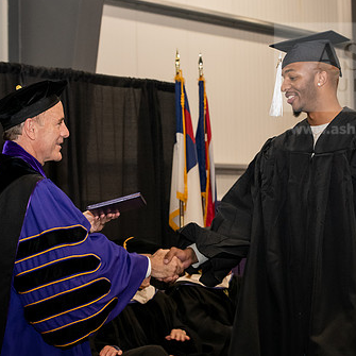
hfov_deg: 16.8
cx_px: 242
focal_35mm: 103
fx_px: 1198
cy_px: 151
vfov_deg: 16.9
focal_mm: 70
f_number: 5.6
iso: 2500
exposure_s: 1/200
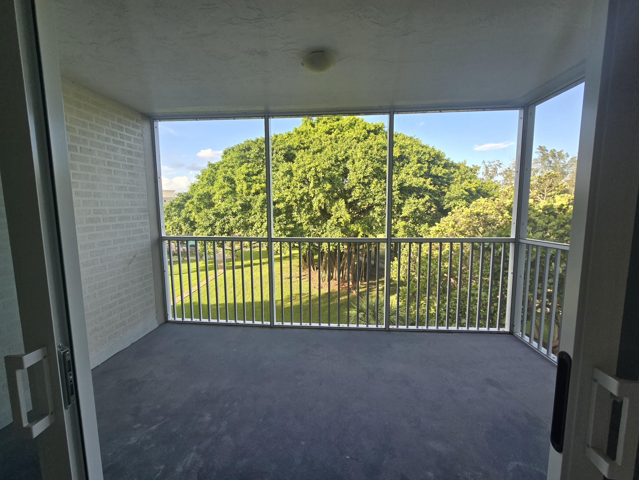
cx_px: 320
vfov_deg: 89.9
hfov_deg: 106.2
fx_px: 240
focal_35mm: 13
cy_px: 240
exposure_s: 1/303
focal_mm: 2.2
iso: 50
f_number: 2.2
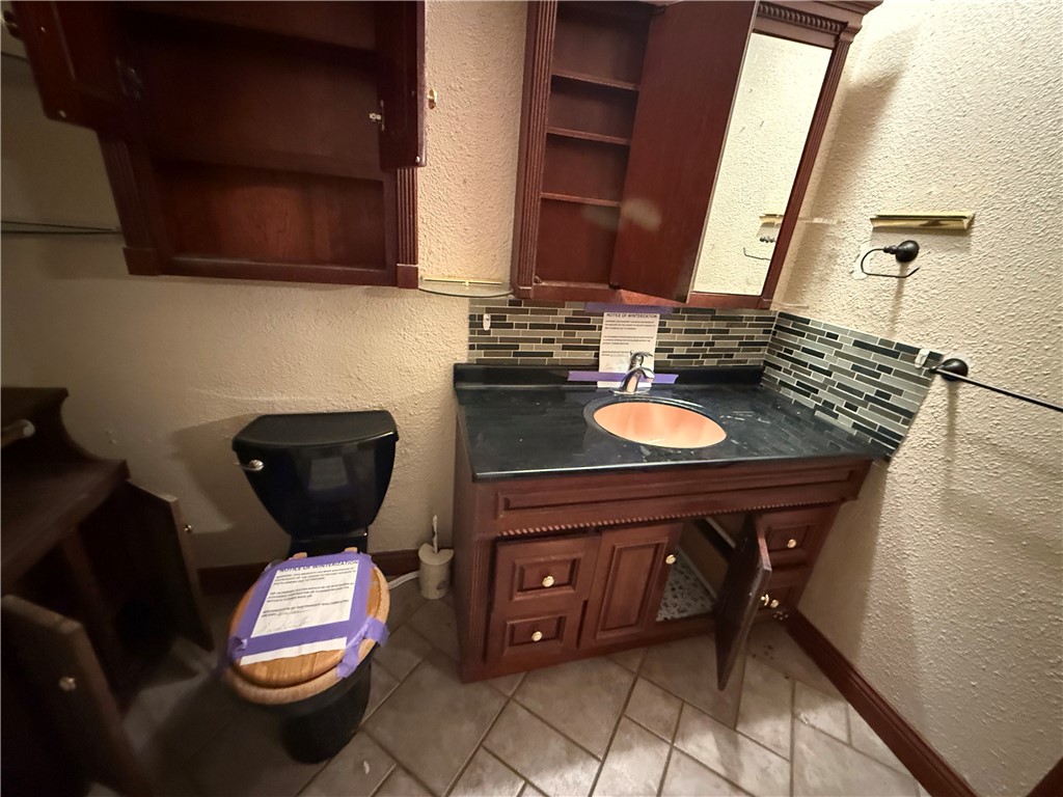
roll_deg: -6.2
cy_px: 398
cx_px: 532
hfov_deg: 102.1
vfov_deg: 85.7
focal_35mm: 14
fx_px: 430
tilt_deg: -21.7
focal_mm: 2.22
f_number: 2.2
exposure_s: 1/30
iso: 1250
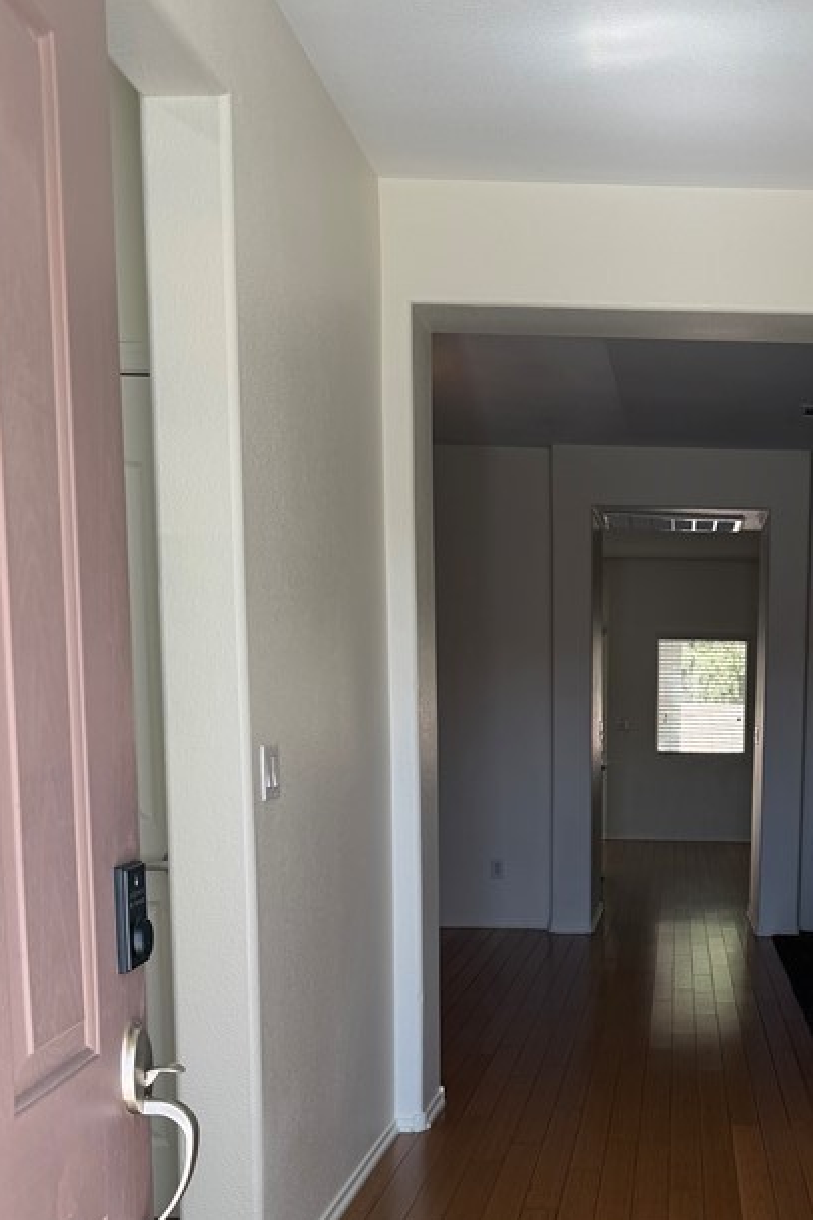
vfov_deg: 44.6
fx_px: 1423
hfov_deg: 30.6
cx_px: 719
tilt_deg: -8.2
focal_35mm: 42
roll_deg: -1.6
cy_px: 942
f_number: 1.78
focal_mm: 6.76
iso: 80
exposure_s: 1/421
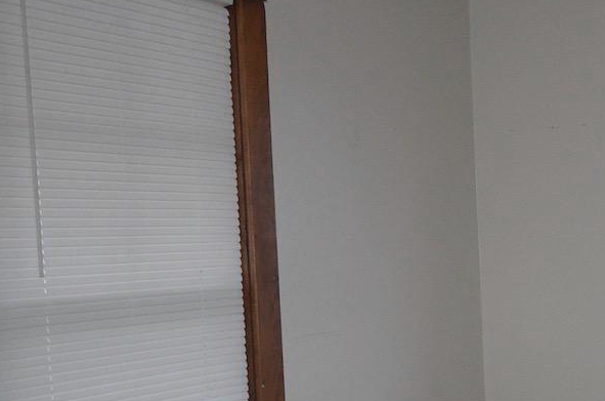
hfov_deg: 29.9
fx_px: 1090
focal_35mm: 65
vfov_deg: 20.6
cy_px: 307
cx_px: 527
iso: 3200
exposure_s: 1/60
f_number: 3.5
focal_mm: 20
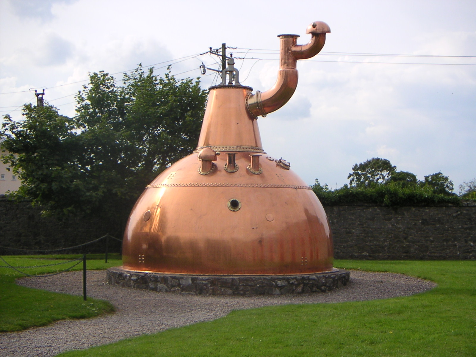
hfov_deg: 32.7
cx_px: 238
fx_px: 811
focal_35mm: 59
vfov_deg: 24.8
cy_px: 178
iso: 64
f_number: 8
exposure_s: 1/180
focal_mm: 7.7
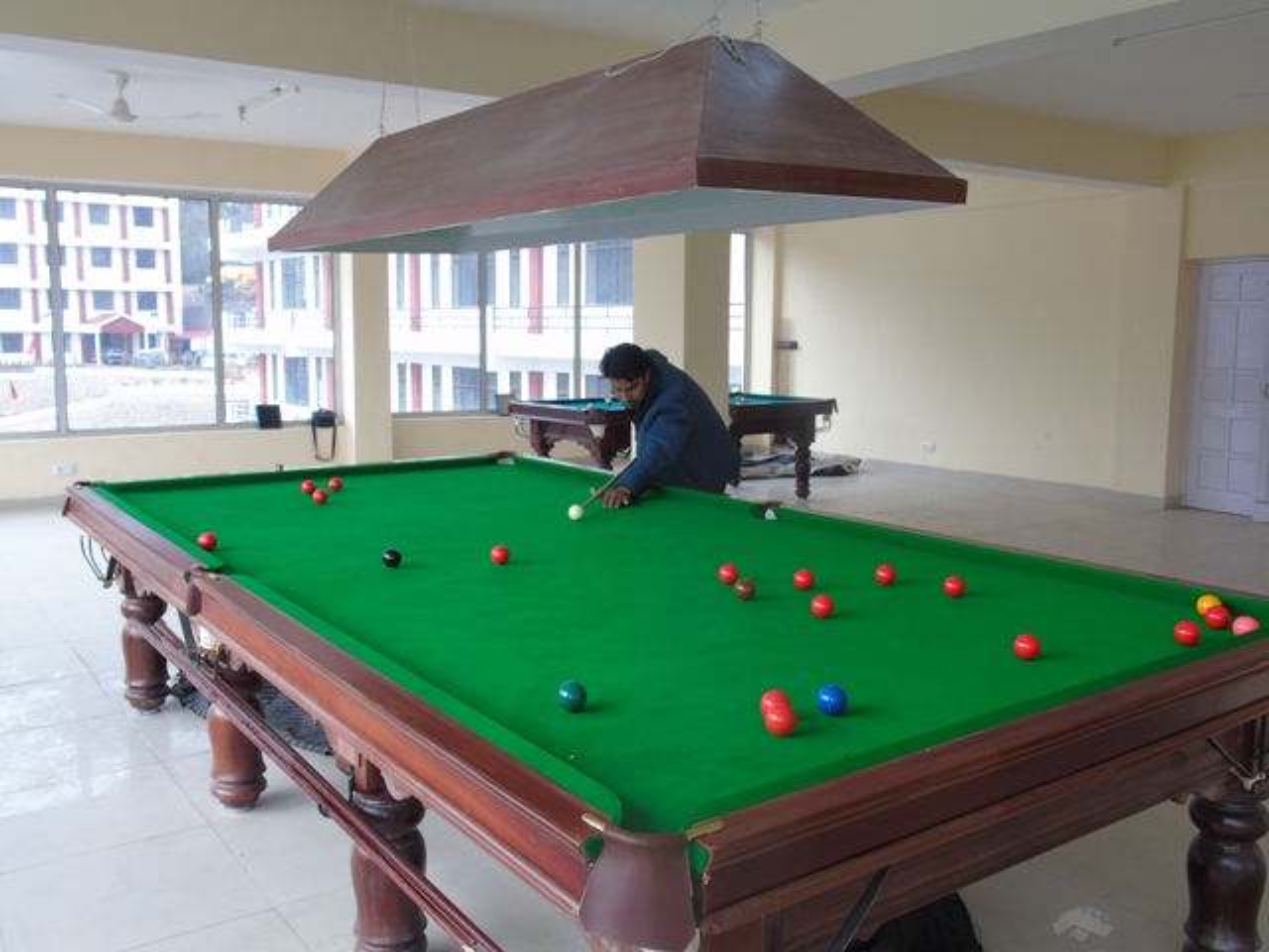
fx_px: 1063
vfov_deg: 48.2
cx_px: 634
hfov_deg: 61.7
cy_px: 476
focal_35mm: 29
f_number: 4.8
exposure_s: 1/30
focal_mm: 5.2
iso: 80
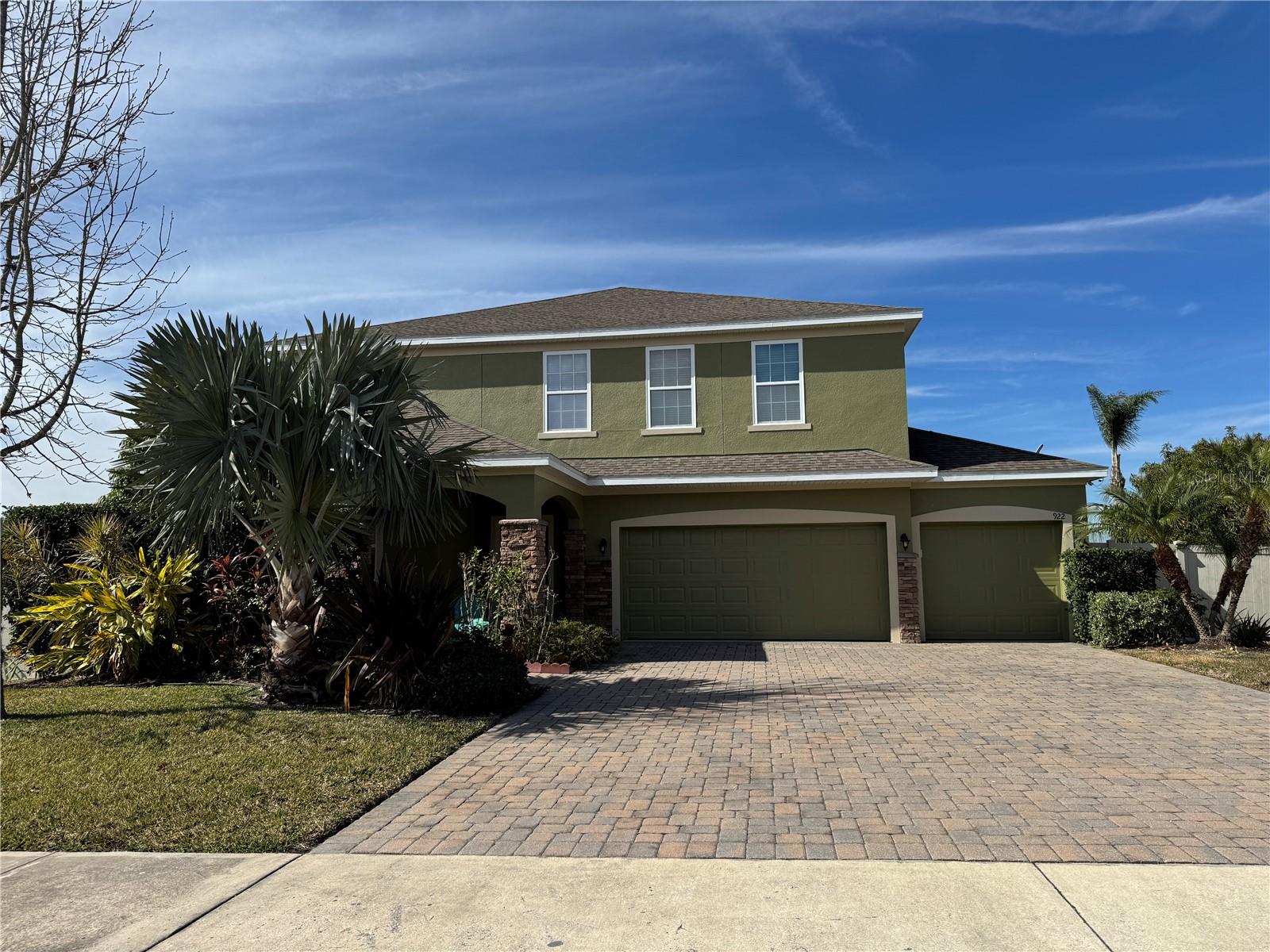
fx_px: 881
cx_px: 635
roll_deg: +1.0
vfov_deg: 56.8
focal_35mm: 24
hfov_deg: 71.6
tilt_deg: +6.7
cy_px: 476
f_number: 1.78
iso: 80
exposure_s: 1/6410
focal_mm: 6.76
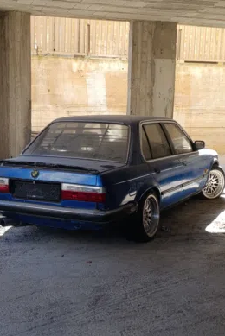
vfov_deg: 40.3
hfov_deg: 27.6
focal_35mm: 49
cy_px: 170
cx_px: 104
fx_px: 459
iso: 56
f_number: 1.65
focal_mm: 6.11
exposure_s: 1/100
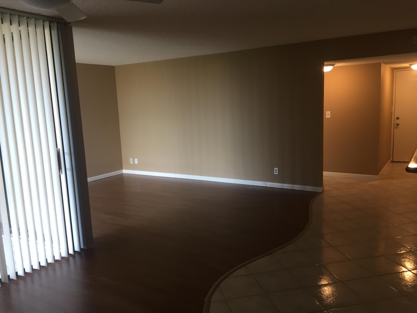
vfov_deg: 48.2
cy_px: 156
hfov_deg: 61.7
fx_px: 349
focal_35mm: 29
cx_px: 208
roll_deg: +2.5
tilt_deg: -9.2
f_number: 2.2
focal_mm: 4.15
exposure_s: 1/30
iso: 80
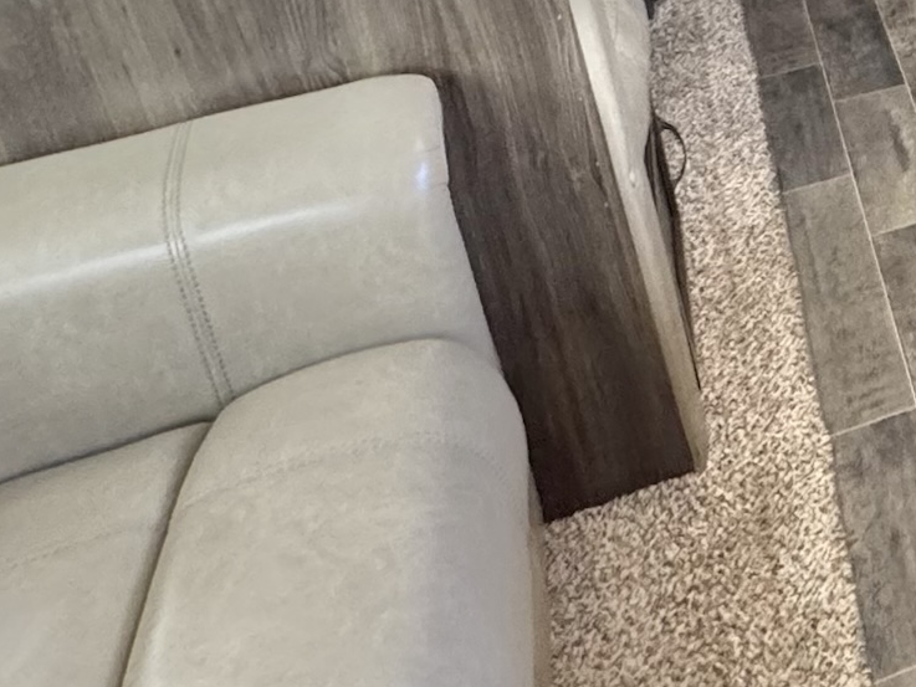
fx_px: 1509
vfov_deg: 22.5
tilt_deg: -20.9
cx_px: 1414
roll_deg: -1.1
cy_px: -240
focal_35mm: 57
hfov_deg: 24.9
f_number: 2.2
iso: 400
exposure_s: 1/60
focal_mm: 2.22
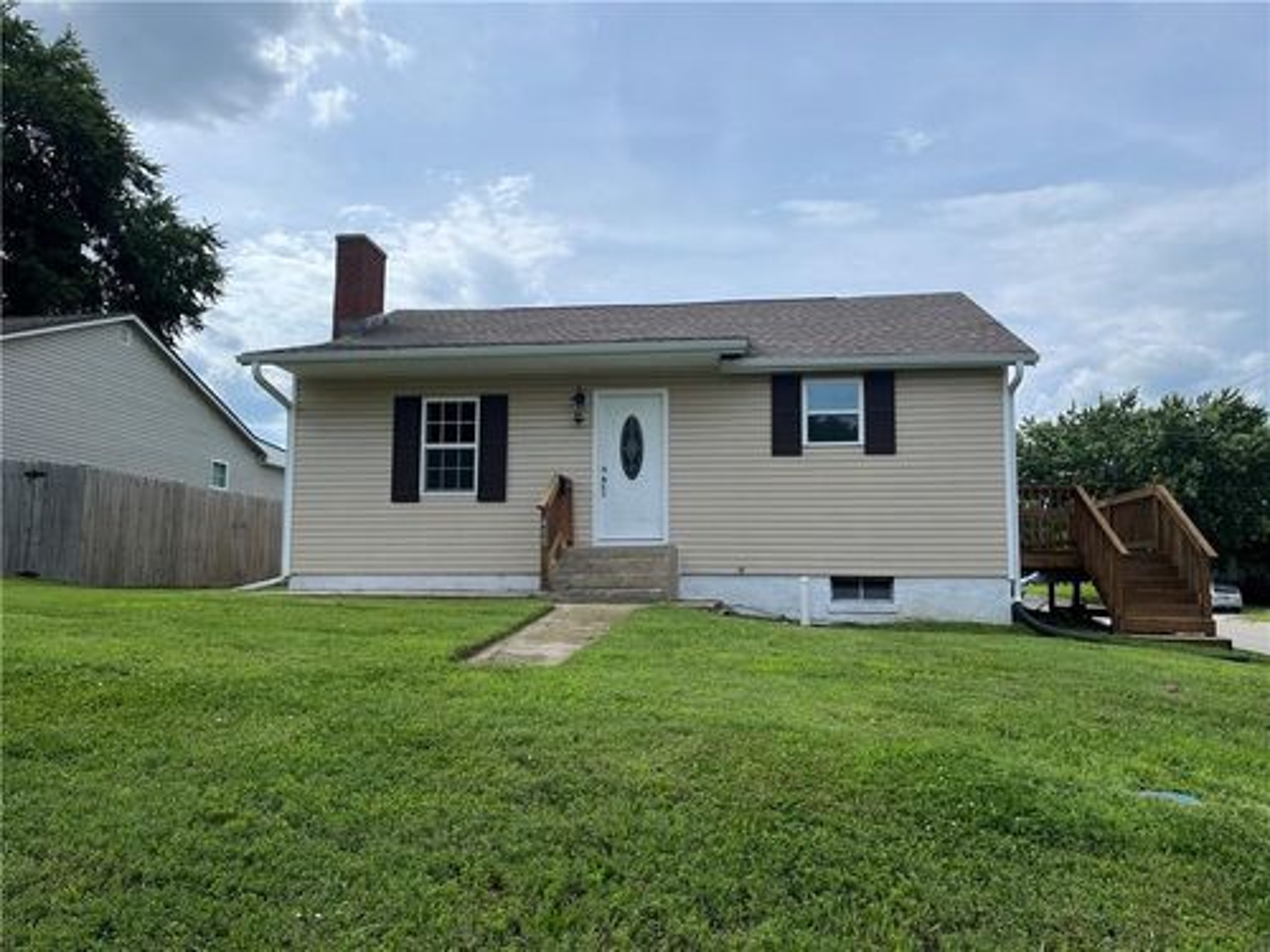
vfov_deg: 53.1
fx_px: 954
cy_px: 476
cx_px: 635
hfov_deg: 67.3
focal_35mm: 26
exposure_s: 1/5319
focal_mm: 5.1
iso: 50
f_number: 1.6
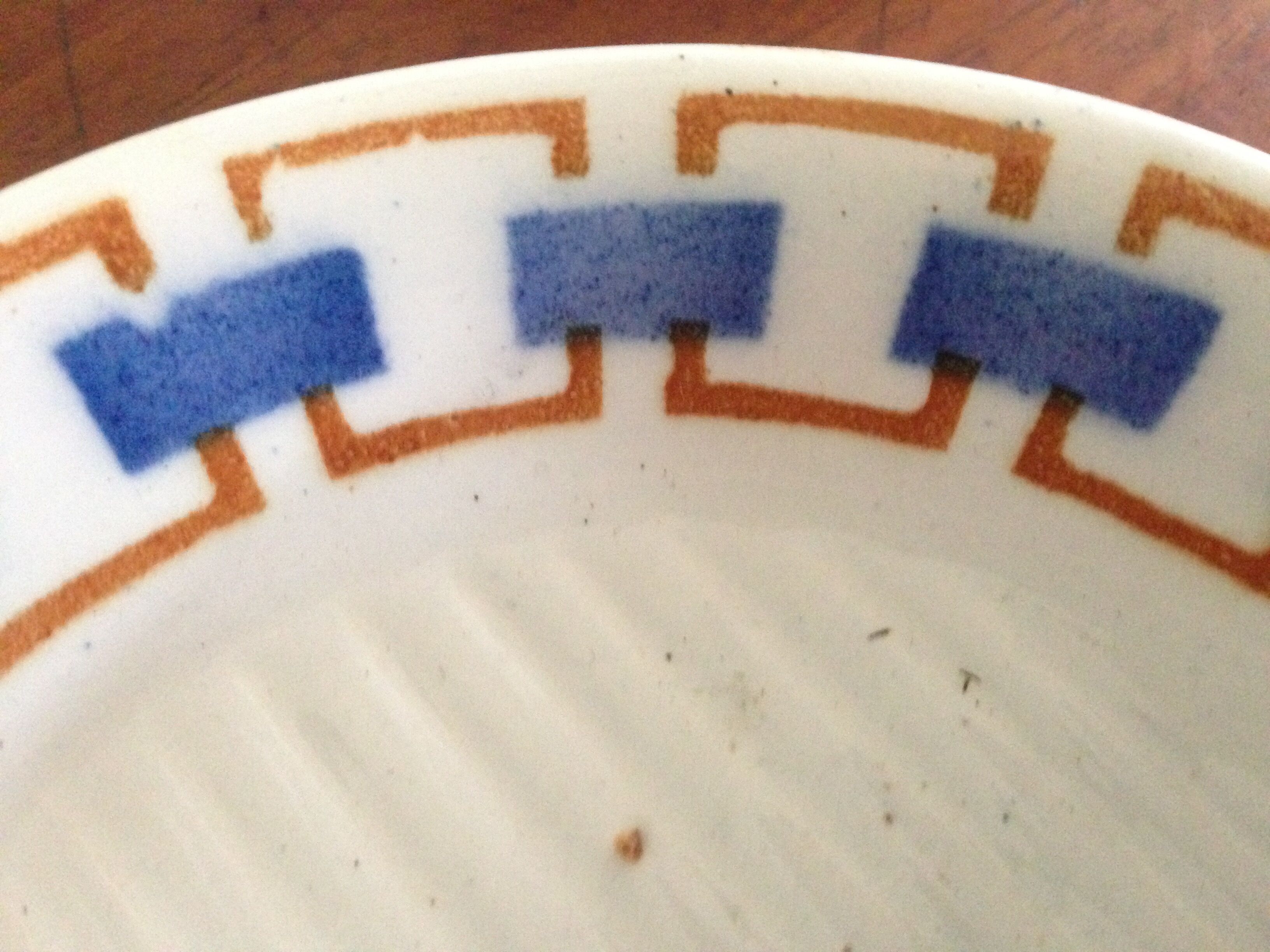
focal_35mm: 33
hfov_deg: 55.4
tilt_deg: -63.7
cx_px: 635
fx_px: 1211
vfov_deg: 42.9
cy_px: 476
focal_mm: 4.12
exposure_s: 1/15
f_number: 2.4
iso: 800
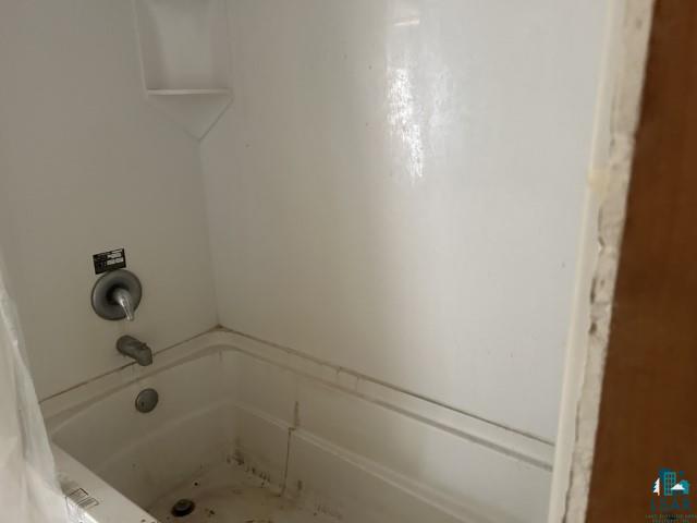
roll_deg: +2.2
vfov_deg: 53.1
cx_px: 348
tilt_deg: -15.6
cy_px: 262
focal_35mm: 26
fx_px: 524
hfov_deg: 67.3
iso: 500
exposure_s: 1/60
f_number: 1.5
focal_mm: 5.7
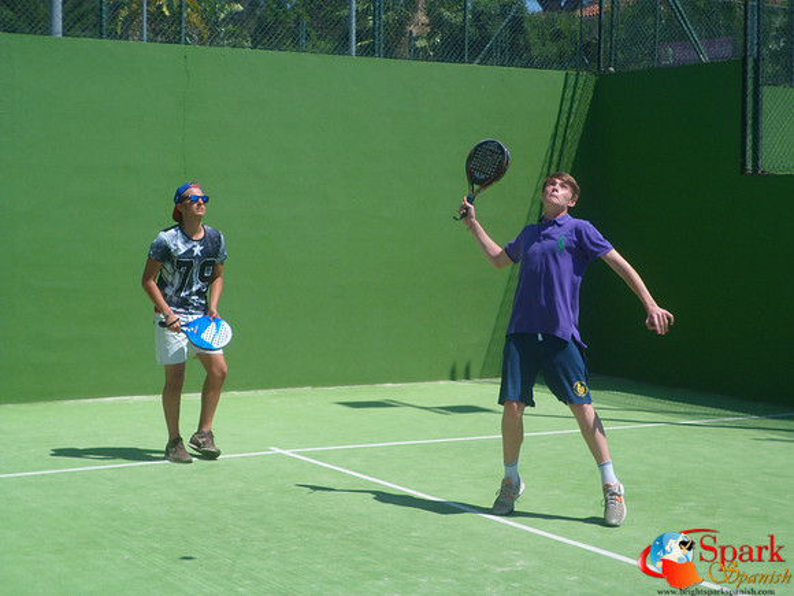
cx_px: 397
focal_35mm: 71
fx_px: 1629
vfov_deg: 20.7
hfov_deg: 27.4
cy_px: 298
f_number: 5.8
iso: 80
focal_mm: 13.2
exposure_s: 1/500
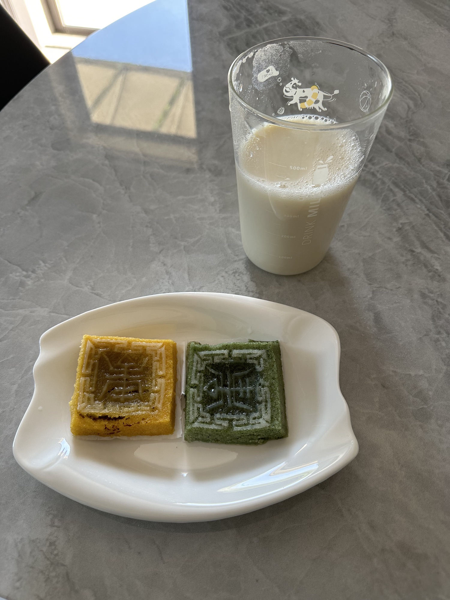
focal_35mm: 24
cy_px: 300
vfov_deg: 71.6
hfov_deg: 56.8
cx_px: 225
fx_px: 416
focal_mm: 6.86
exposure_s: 1/121
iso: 125
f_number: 1.78
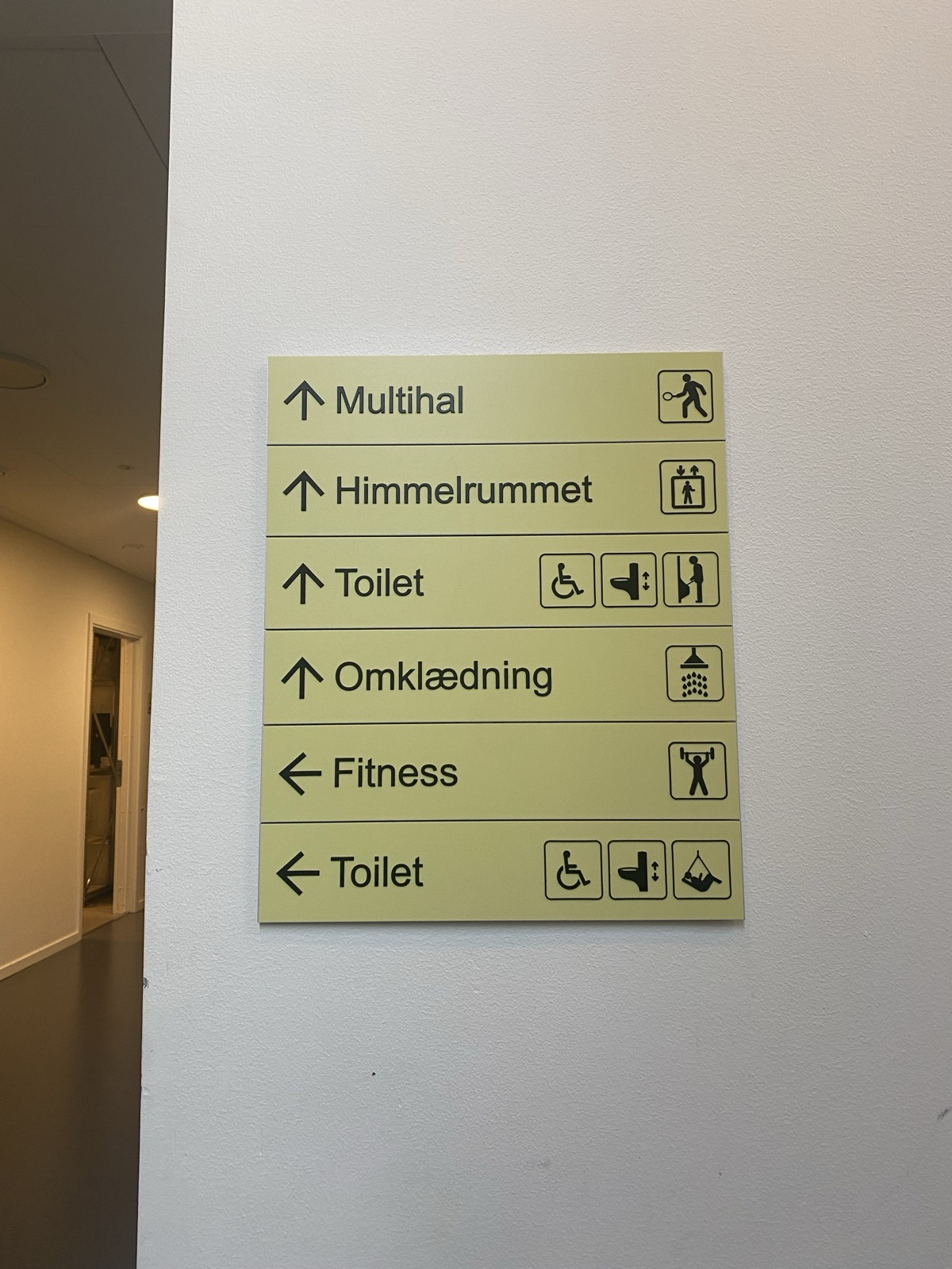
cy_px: 634
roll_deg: -0.2
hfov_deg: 53.1
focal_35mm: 26
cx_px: 476
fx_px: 953
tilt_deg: +8.0
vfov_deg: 67.3
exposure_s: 1/50
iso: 80
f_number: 1.8
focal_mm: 4.25
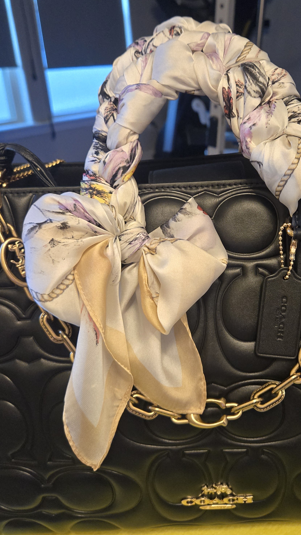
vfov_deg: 58.0
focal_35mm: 34
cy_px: 264
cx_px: 206
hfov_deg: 34.3
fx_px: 482
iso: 800
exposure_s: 1/120
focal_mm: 5.4
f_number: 1.8
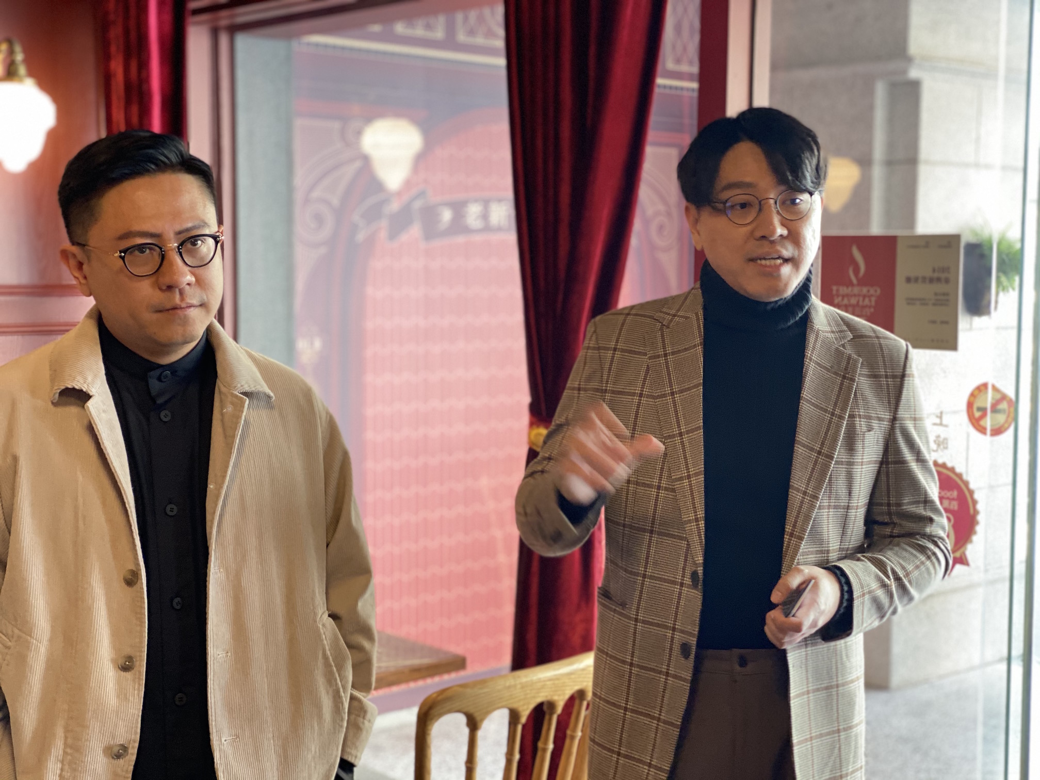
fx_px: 1562
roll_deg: -0.7
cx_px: 520
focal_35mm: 52
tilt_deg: -4.9
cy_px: 390
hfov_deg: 36.8
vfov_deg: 28.0
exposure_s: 1/40
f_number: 2
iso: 160
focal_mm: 6
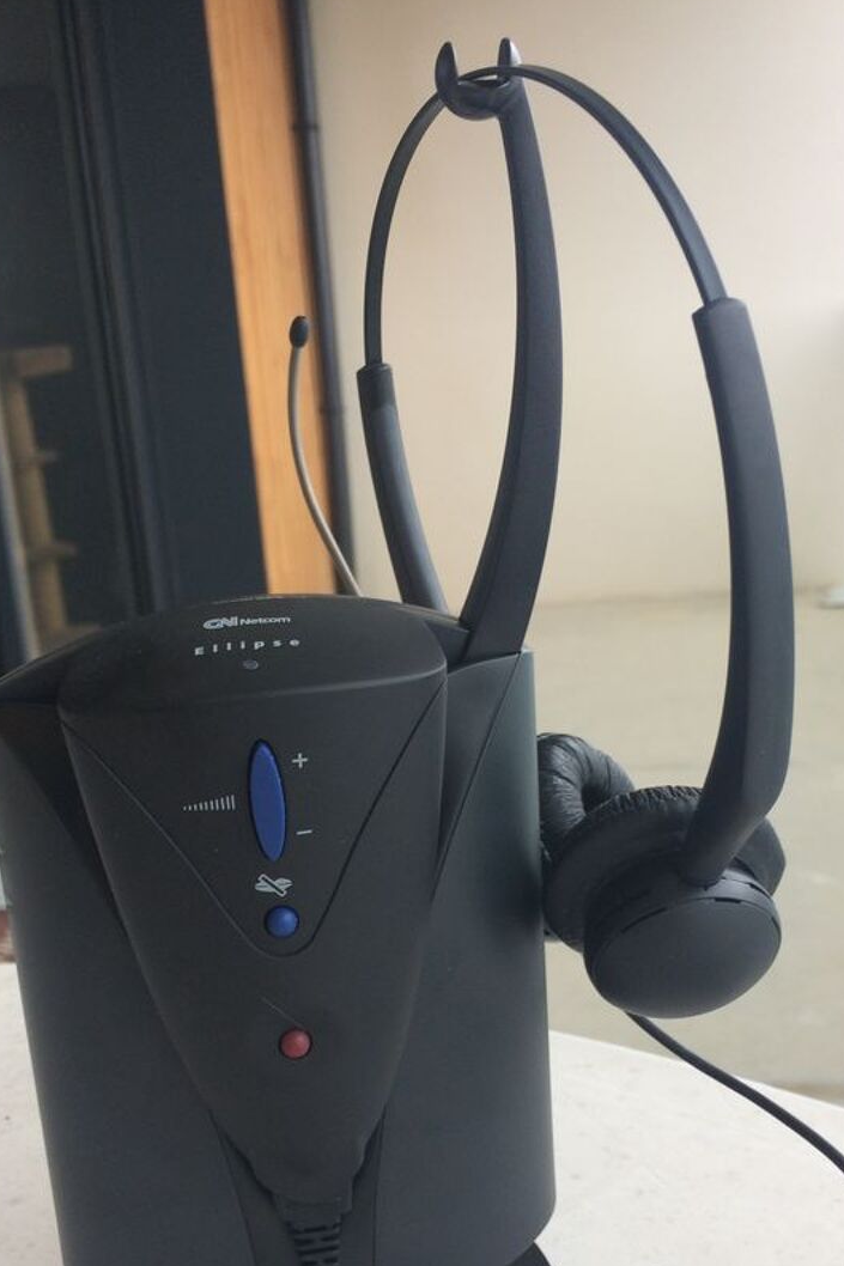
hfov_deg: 35.0
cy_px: 768
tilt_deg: -16.9
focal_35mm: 38
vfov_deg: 50.3
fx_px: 1337
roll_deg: +5.5
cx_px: 395
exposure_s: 1/100
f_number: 2.2
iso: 50
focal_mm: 4.15
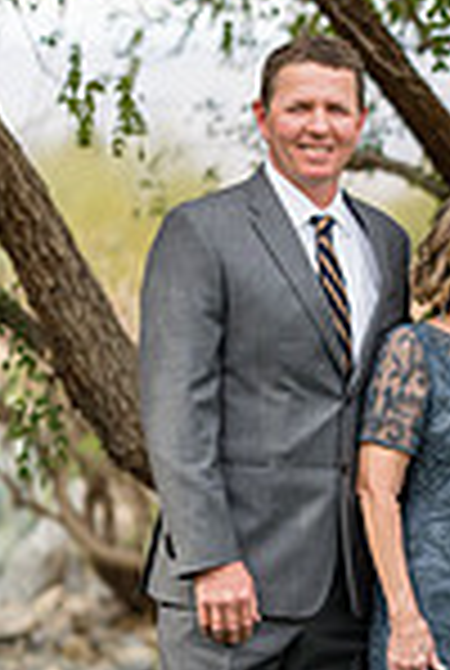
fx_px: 4777
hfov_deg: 5.4
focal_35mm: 256
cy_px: 364
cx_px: 558
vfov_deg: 8.0
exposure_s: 1/3200
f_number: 1.4
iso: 160
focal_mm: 85
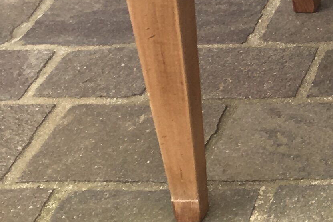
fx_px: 1350
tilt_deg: -28.7
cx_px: 704
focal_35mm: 146
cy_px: -53
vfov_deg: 9.3
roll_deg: -2.4
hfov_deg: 12.2
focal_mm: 4.15
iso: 25
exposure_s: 1/202
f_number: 2.2
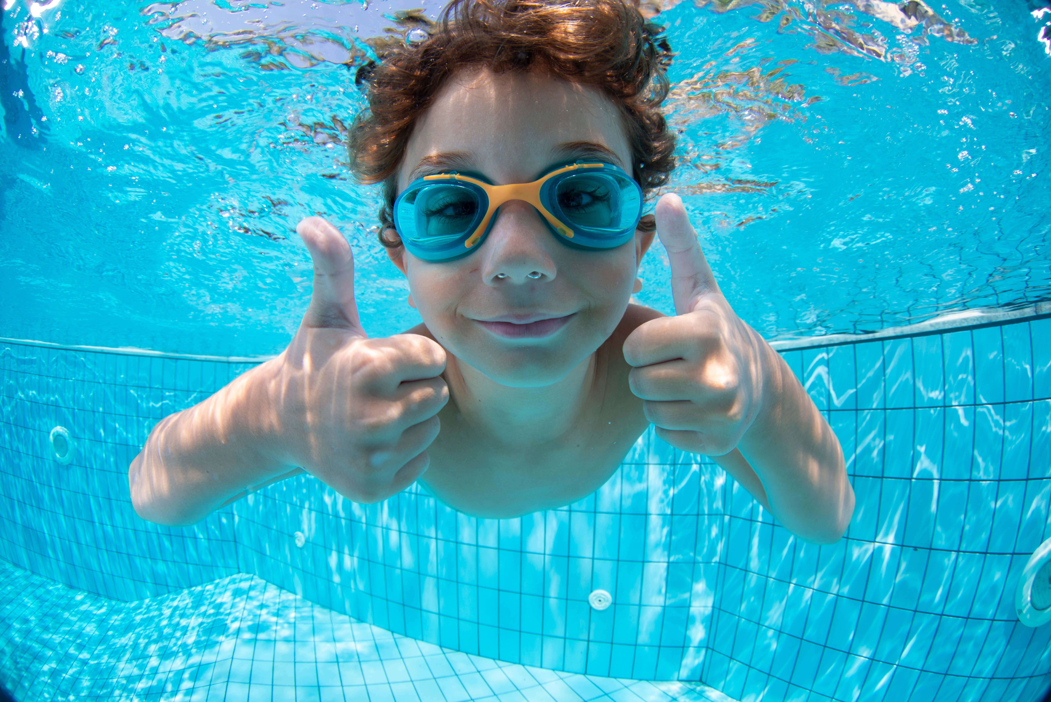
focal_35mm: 14
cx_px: 526
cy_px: 351
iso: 100
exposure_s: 1/125
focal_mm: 14
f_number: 10
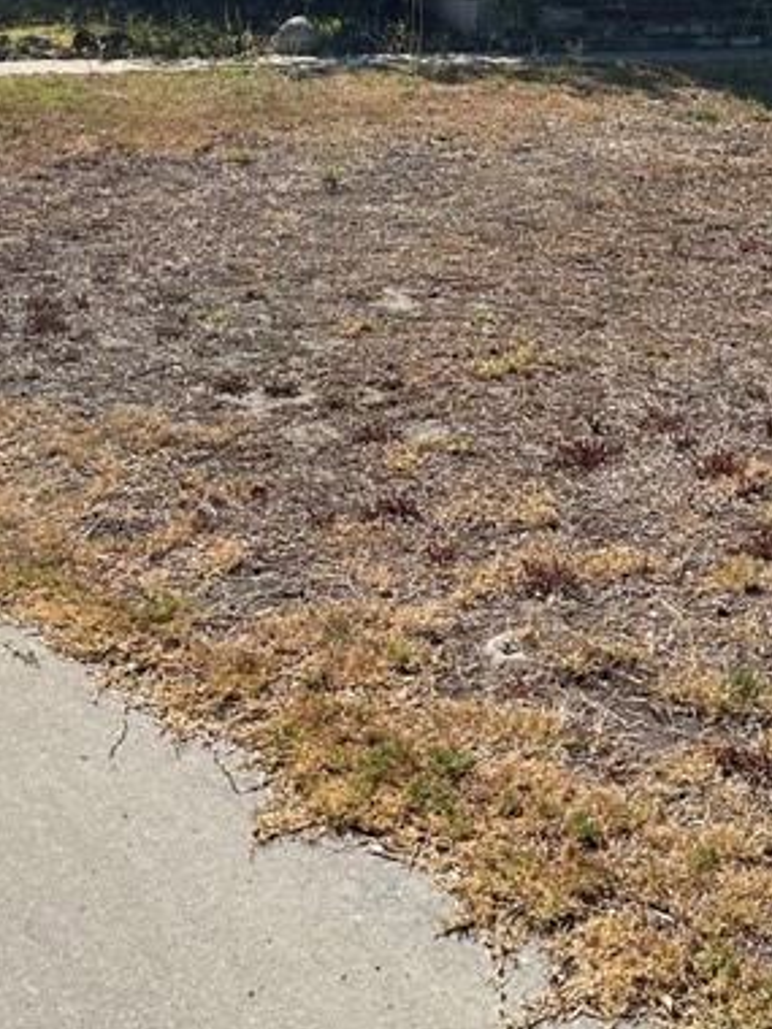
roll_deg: -1.5
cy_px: -95
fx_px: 2082
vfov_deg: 25.8
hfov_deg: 21.0
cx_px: 474
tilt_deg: +0.0
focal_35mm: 70
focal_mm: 5.1
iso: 50
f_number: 1.6
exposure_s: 1/5556
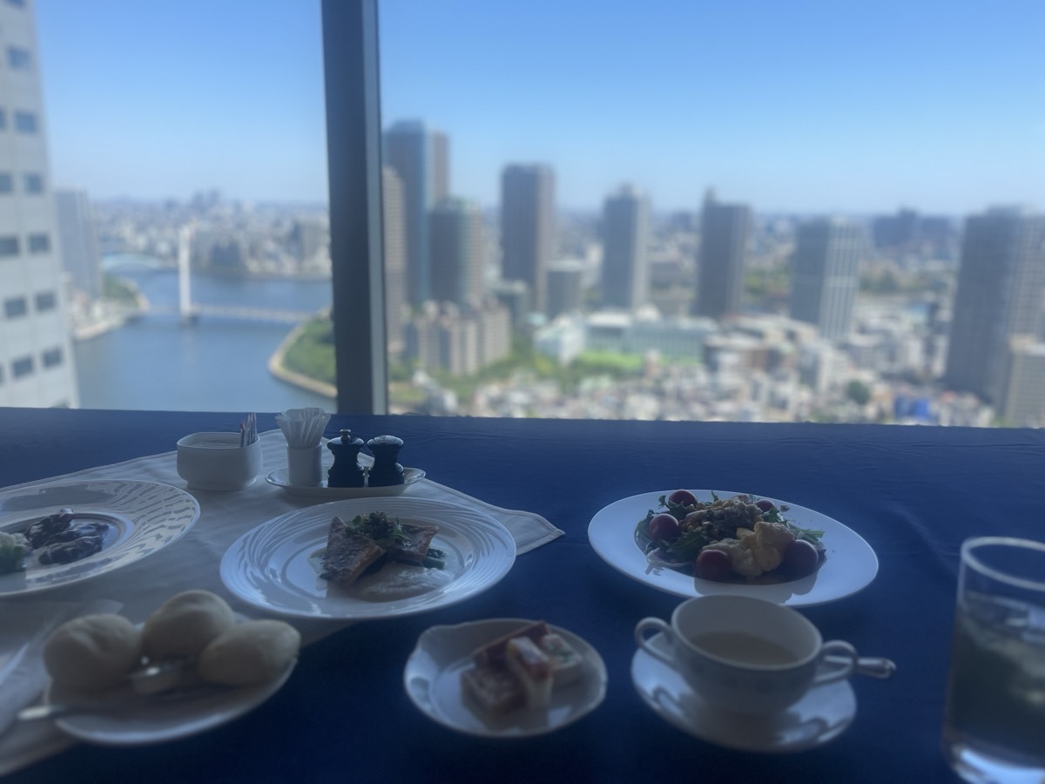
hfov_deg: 67.3
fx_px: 785
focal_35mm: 26
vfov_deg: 53.1
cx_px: 522
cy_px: 392
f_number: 1.6
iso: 50
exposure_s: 1/1647
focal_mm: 5.1
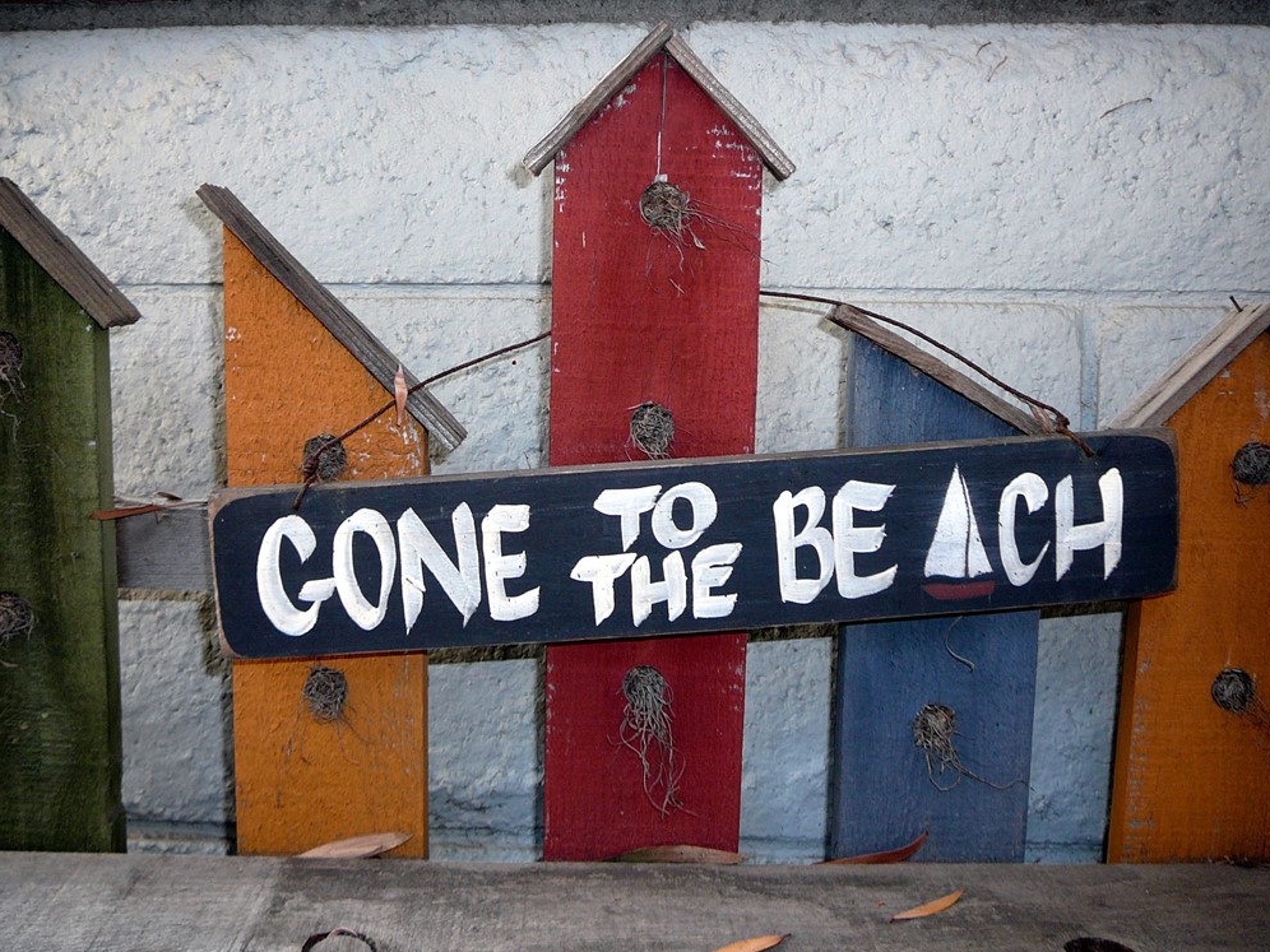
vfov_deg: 39.7
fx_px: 1321
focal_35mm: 36
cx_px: 634
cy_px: 478
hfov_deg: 51.4
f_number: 2.8
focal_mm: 5.2
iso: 80
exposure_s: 1/8
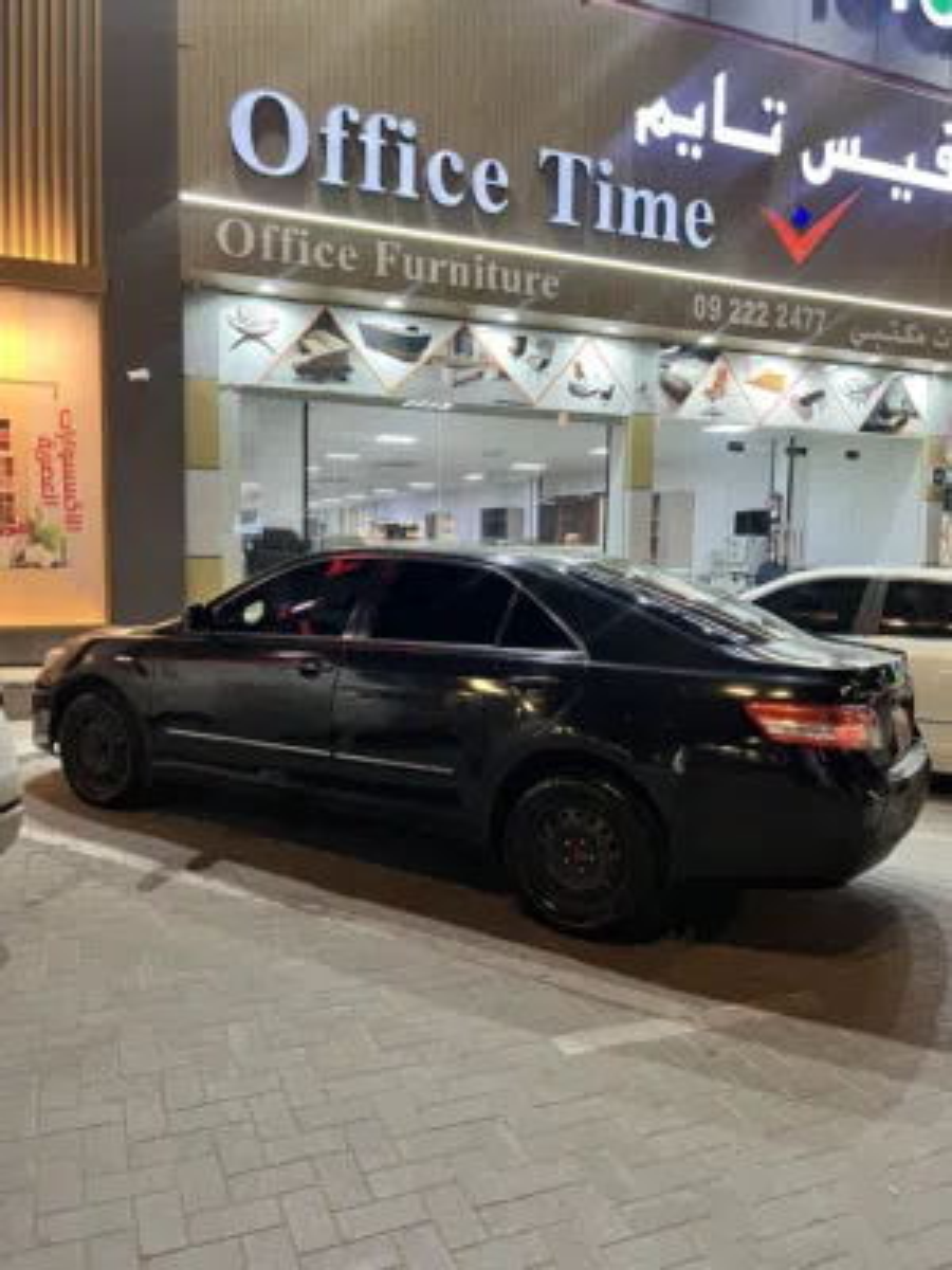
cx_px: 476
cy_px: 635
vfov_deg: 67.3
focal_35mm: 26
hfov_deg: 53.1
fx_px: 953
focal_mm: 5.7
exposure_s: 1/50
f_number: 1.5
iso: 125
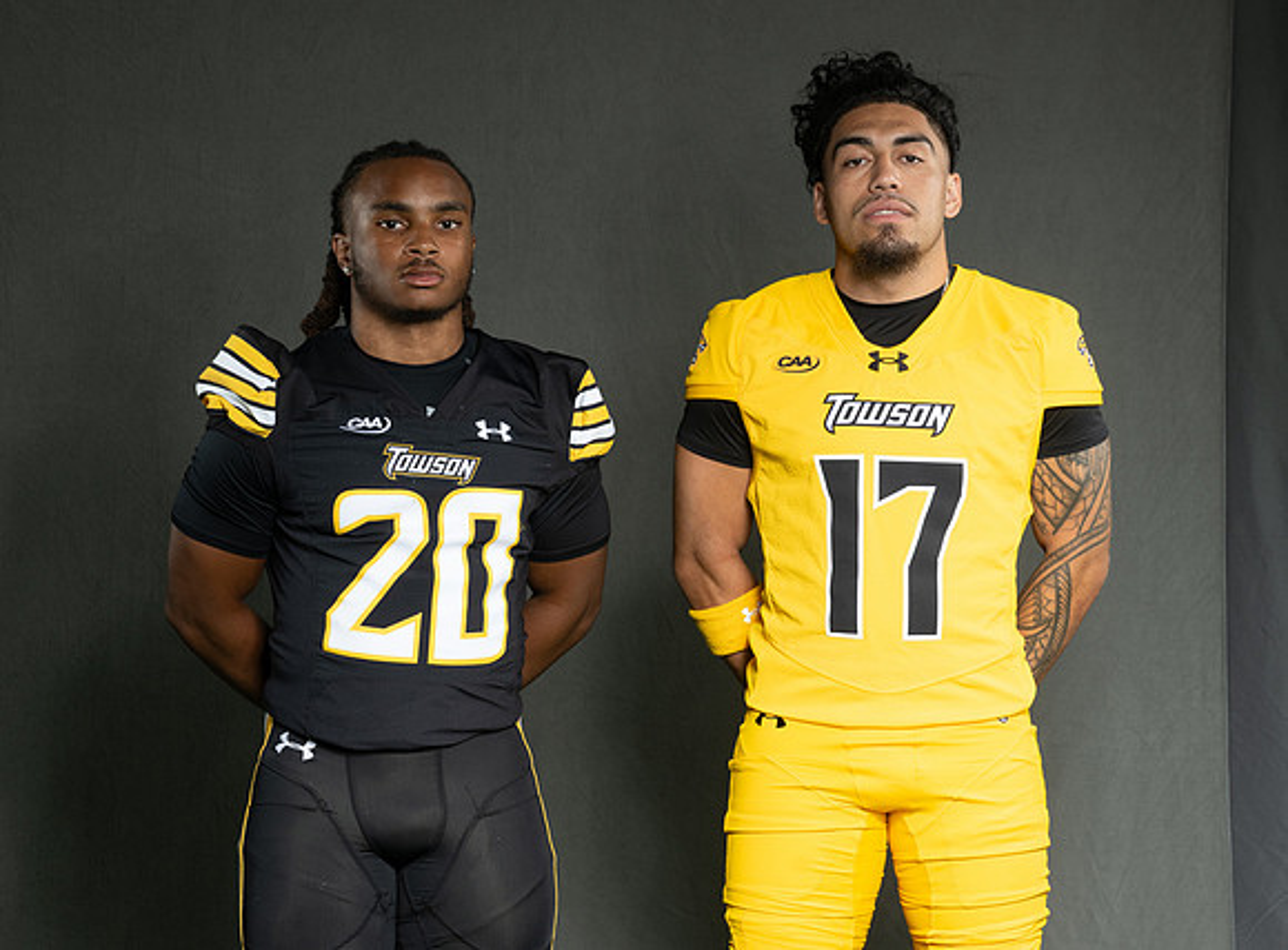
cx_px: 800
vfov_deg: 15.8
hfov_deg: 21.3
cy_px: 412
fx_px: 3423
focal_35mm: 93
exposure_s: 1/200
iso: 200
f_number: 7.1
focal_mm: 70
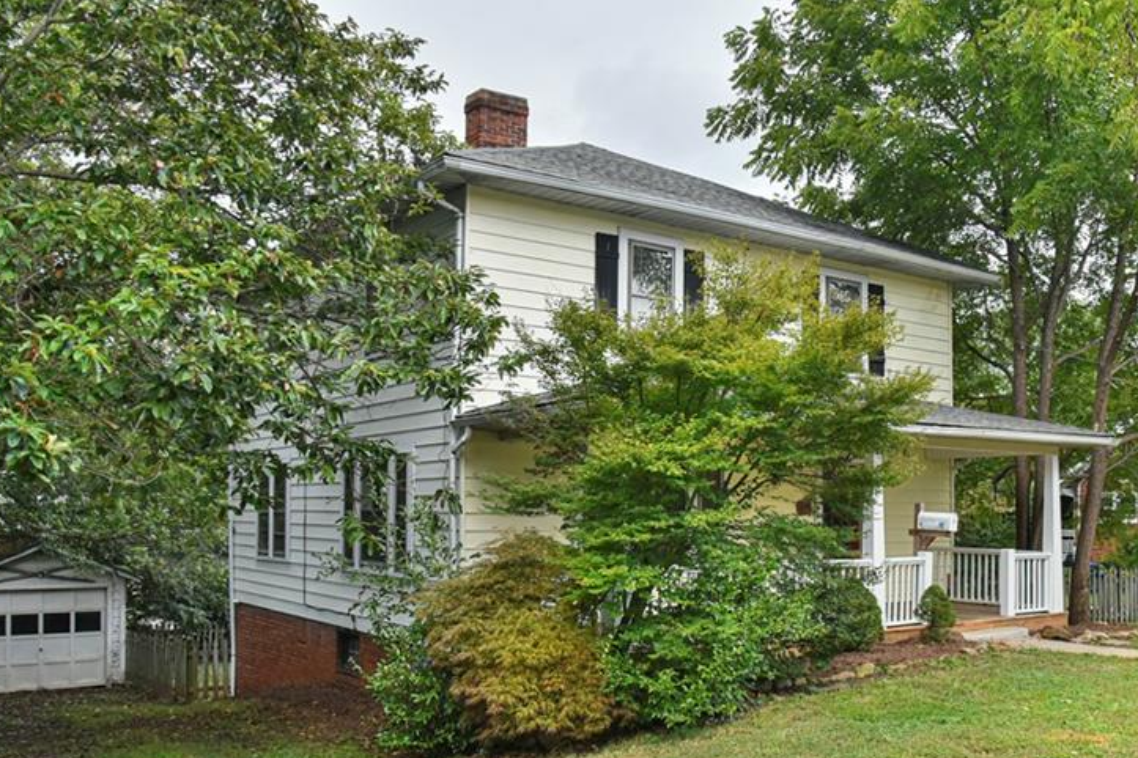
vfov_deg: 38.6
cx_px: 711
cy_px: 485
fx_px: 1075
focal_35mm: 34
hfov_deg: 55.2
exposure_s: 1/250
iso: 1600
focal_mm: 24
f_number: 8
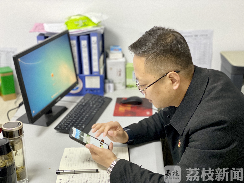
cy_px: 92
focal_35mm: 52
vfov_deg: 28.0
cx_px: 122
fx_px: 367
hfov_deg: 36.8
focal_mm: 6
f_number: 2
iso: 400
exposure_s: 1/40
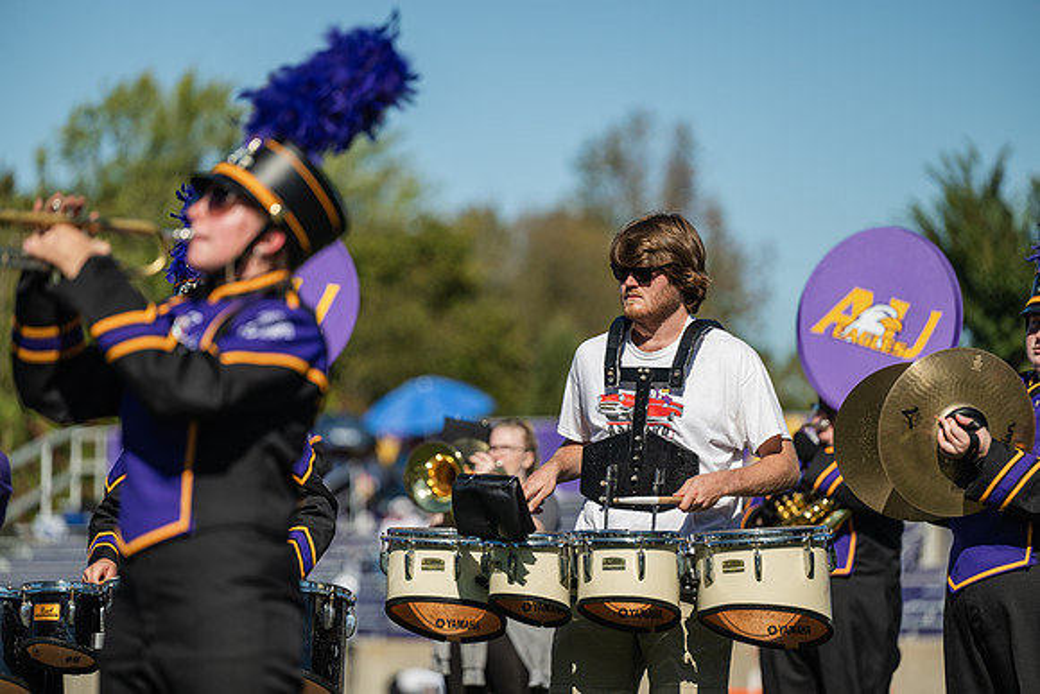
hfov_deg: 11.4
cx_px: 520
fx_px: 5201
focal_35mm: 180
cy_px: 347
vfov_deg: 7.6
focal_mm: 180
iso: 80
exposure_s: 1/1600
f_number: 3.2
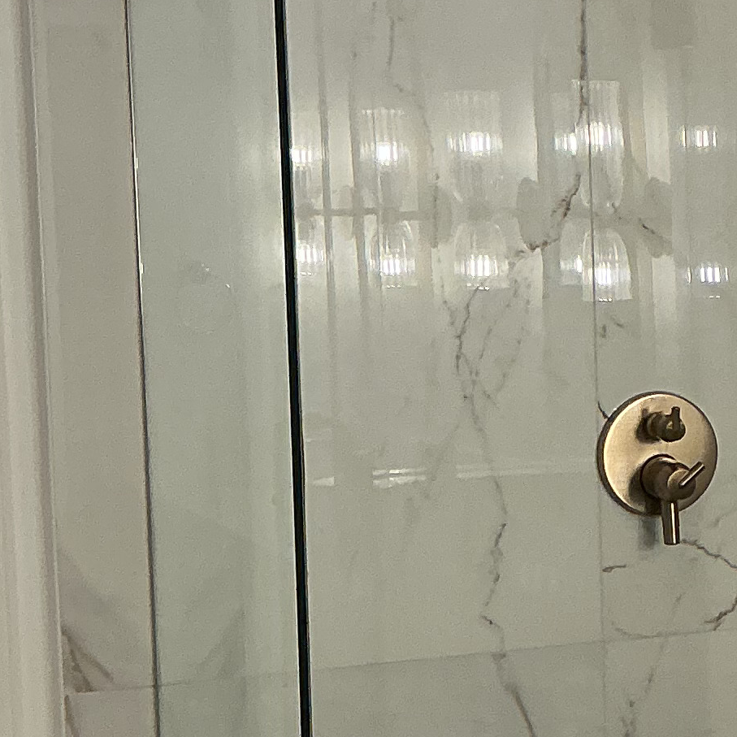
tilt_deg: -6.3
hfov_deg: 14.3
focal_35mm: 114
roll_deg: +0.0
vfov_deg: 15.3
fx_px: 2746
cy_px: 457
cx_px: 1095
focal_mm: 3
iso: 50
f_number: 1.8
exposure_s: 1/60
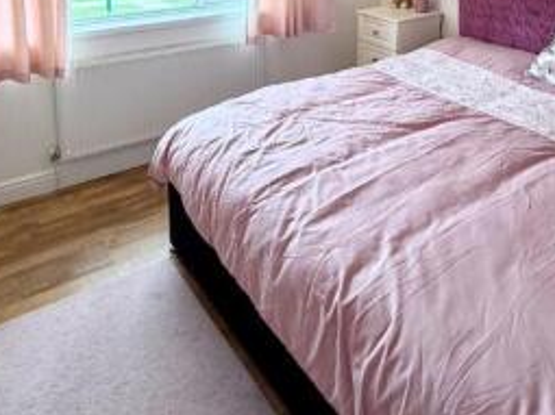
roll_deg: -0.8
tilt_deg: -8.6
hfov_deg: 56.5
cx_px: 325
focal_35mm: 32
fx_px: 513
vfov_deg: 38.5
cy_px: -12
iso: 125
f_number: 2.2
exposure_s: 1/100
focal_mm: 2.22
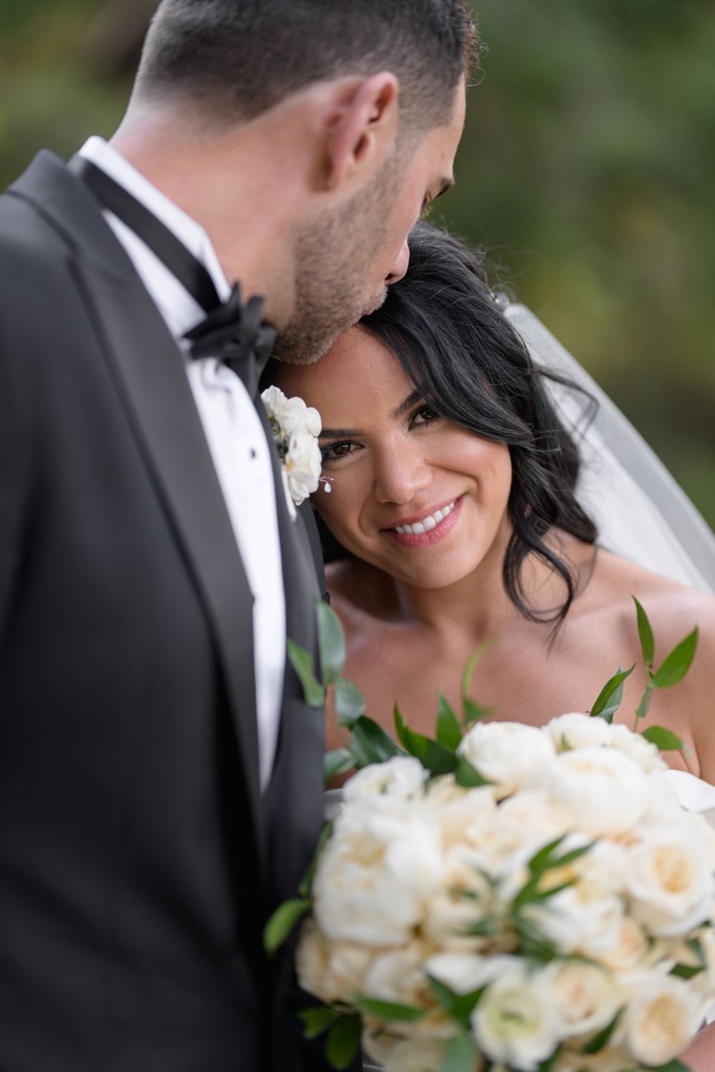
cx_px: 358
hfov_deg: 16.1
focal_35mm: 85
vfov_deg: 23.9
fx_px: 2532
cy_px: 536
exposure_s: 1/250
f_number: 1.4
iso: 125
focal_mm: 85
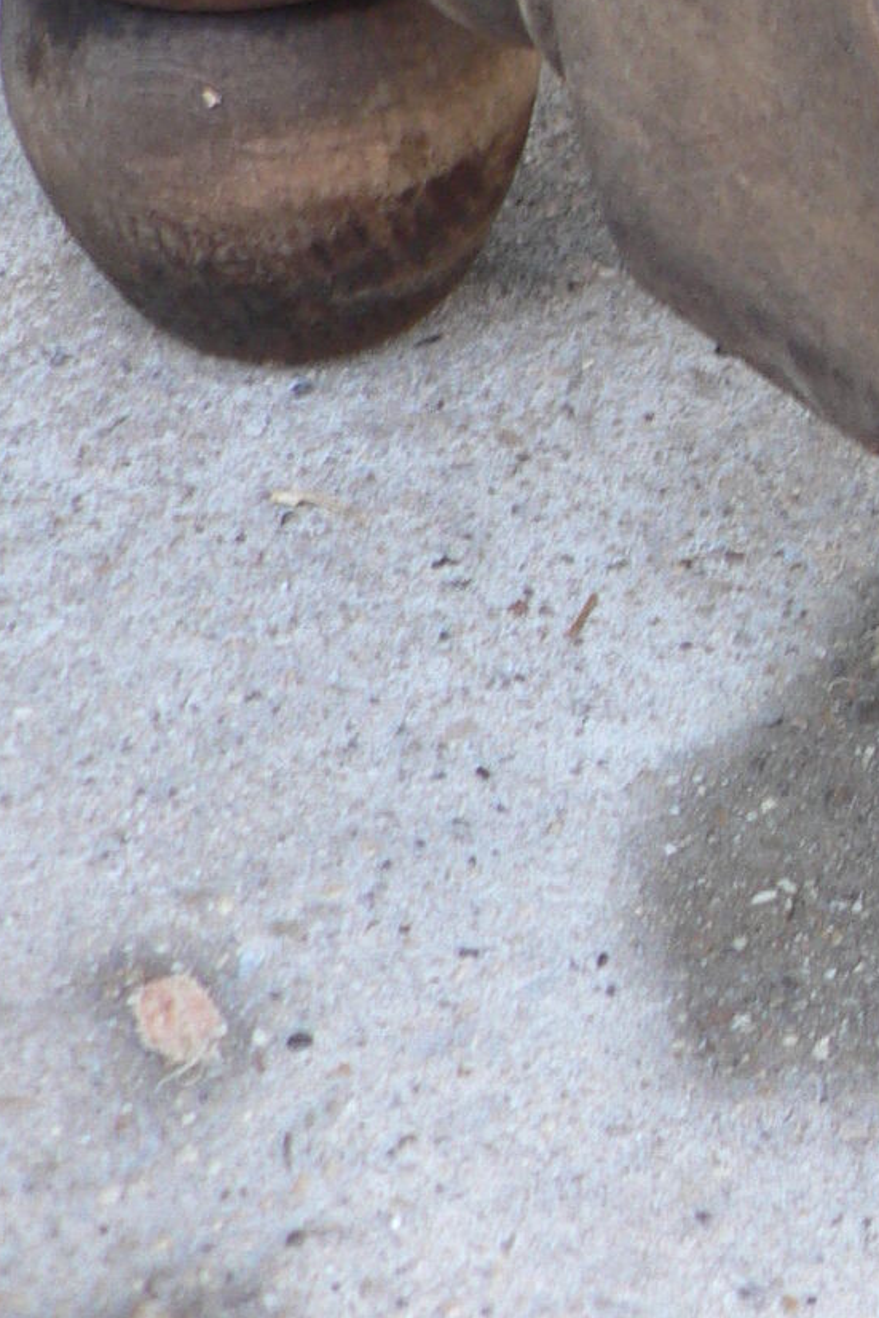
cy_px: -110
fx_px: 4246
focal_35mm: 116
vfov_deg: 17.1
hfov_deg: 11.1
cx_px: 1498
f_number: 2.8
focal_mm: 6
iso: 100
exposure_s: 1/30
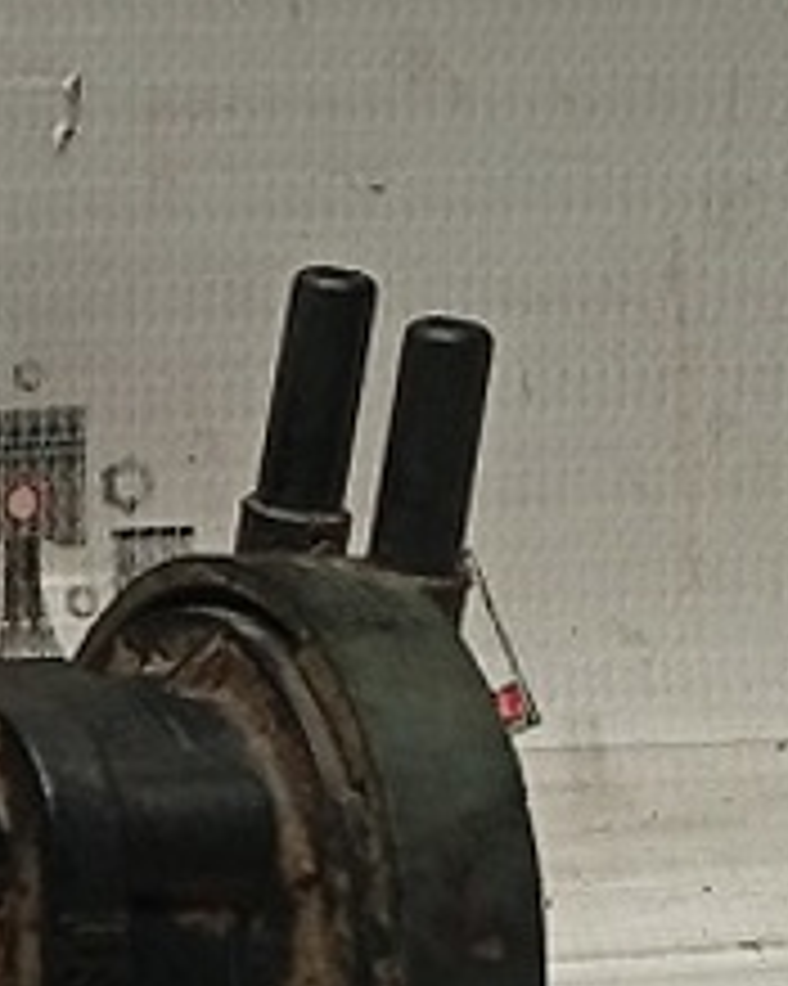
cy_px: 950
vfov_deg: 12.9
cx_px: -241
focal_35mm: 148
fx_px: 4318
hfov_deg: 10.2
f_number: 1.8
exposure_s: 1/50
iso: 189
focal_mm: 3.96
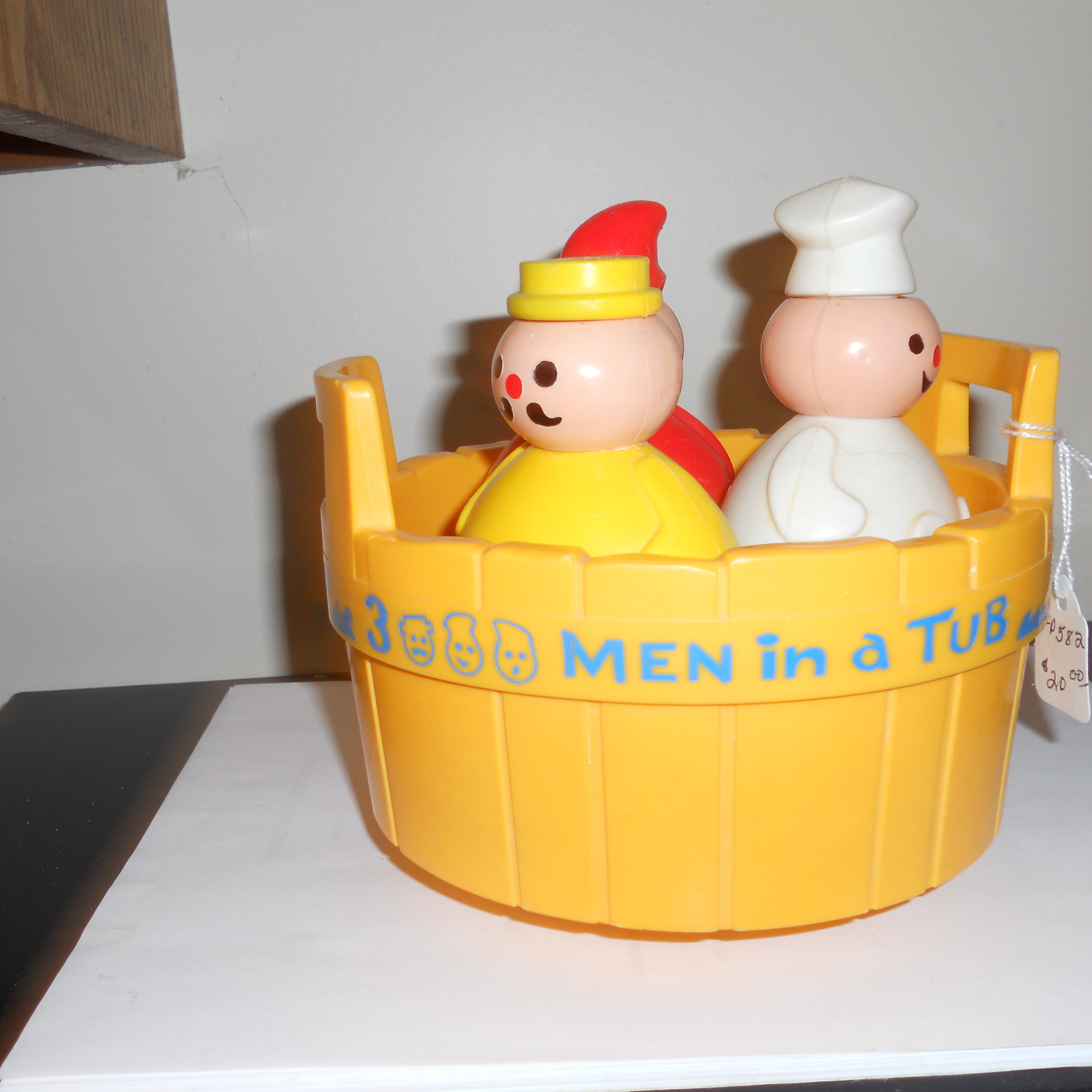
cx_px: 482
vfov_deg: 43.9
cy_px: 545
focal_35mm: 38
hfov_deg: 43.8
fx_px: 1356
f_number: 3.5
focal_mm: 5.8
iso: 80
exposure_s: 1/25
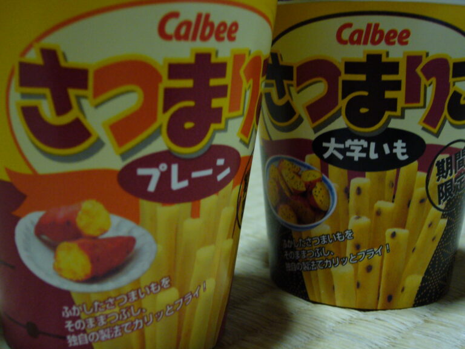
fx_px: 672
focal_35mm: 50
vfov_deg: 29.1
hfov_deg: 38.2
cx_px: 232
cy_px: 174
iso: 200
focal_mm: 8.3
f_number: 3.3
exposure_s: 1/8
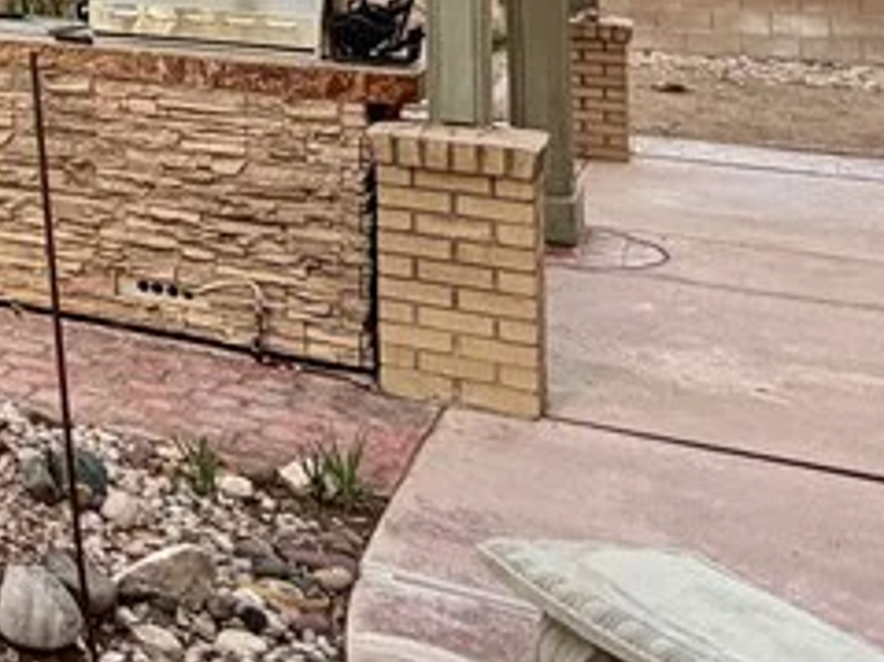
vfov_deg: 21.8
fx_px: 1531
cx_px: -473
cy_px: -213
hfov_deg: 24.4
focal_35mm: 60
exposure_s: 1/502
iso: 64
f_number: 2.2
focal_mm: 2.22
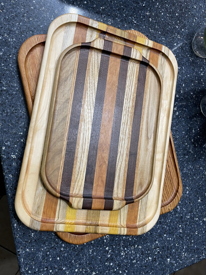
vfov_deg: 67.3
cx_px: 103
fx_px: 206
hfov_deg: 53.1
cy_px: 138
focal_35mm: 26
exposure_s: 1/60
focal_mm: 5.1
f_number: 1.6
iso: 80
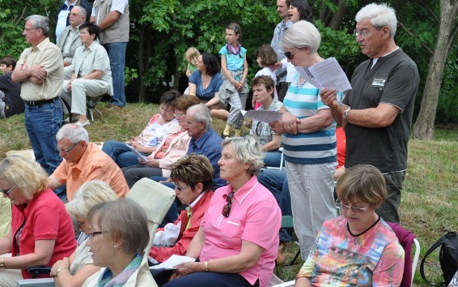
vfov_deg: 18.9
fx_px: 861
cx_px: 197
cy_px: 167
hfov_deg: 29.7
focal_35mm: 69
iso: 400
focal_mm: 32
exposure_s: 1/320
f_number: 9
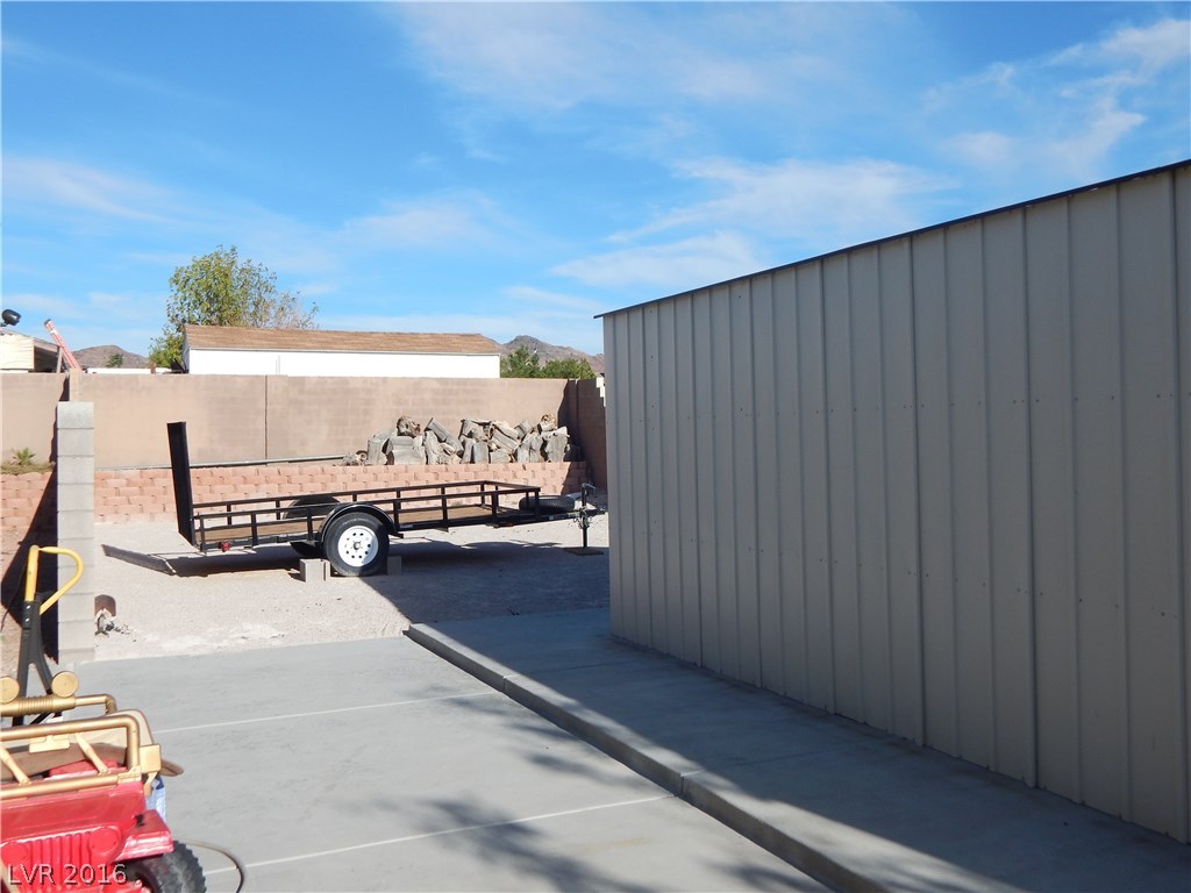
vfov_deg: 41.8
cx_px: 596
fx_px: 1170
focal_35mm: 34
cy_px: 446
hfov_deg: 54.0
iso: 125
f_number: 6.7
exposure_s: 1/500
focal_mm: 6.1
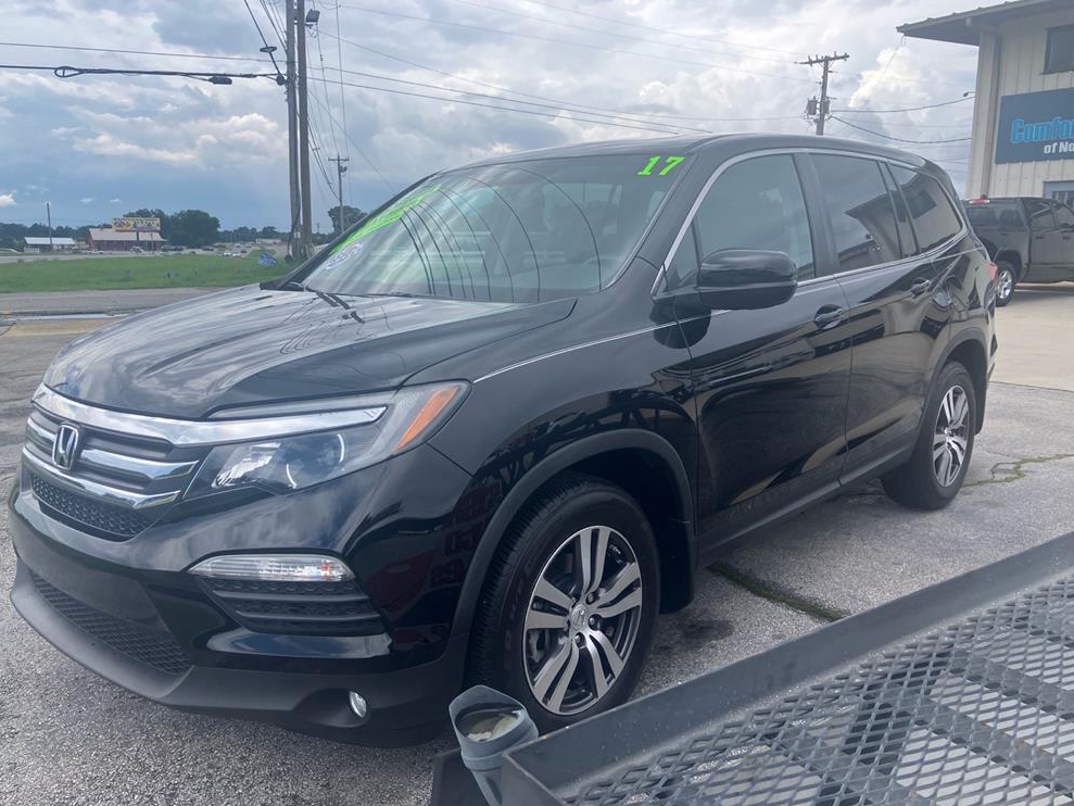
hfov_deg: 61.6
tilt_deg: -10.7
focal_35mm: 29
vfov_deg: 48.2
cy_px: 408
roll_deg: -2.5
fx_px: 900
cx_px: 520
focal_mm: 3.99
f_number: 1.8
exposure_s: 1/1279
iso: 32
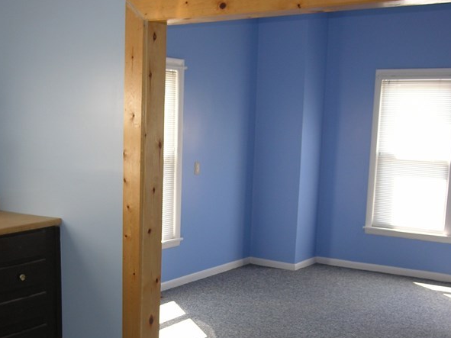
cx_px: 180
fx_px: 677
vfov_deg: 27.7
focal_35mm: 52
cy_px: 251
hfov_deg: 36.7
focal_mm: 7.5
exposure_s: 1/30
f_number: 2.8
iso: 50
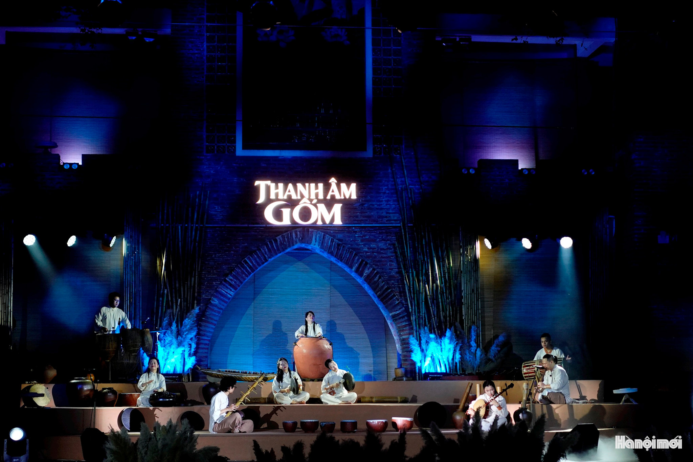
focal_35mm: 69
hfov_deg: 29.2
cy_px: 231
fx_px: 1328
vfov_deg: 19.7
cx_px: 346
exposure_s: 1/80
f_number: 2.8
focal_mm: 25.67
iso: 500
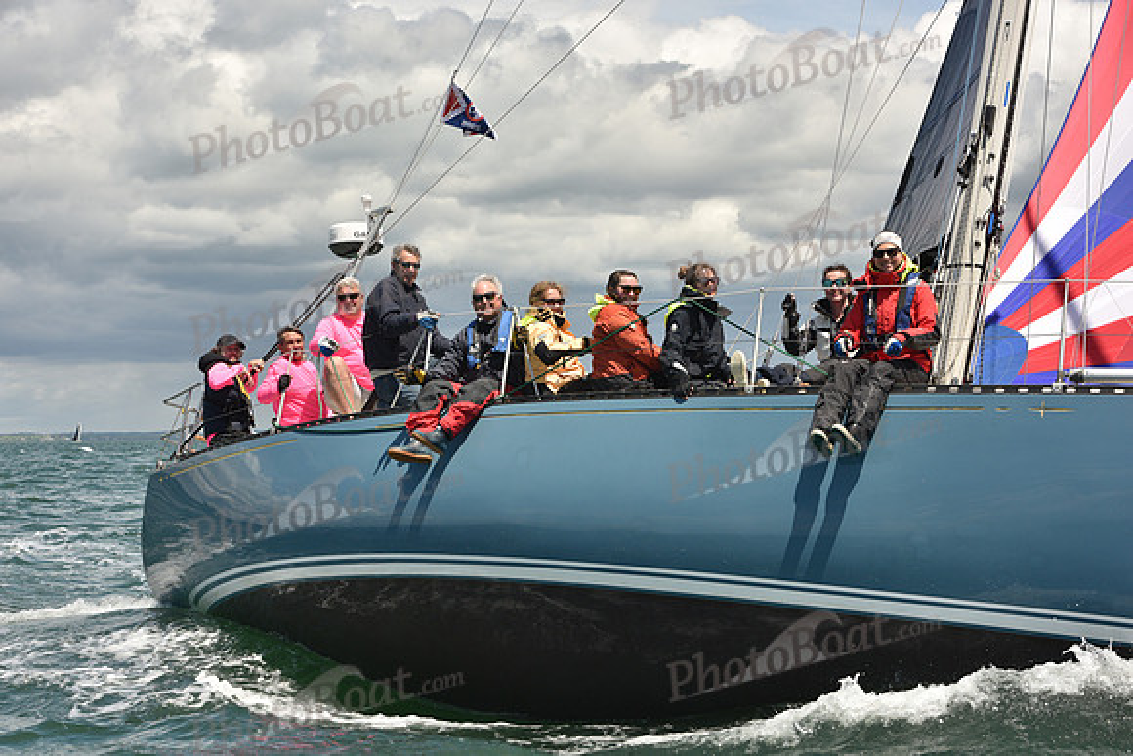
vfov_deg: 19.5
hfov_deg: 28.8
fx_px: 2203
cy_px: 378
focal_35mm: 70
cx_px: 566
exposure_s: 1/800
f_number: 10
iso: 320
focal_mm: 70
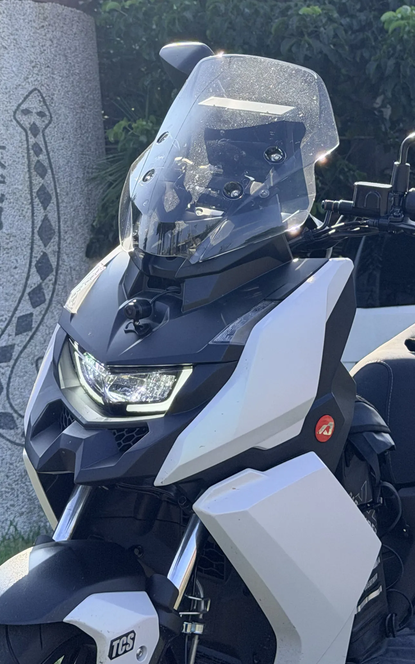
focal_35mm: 99
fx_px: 1792
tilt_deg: +9.7
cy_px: 123
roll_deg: -1.2
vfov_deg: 20.7
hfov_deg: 13.2
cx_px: 92
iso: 100
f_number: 1.78
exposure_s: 1/2088
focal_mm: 6.76
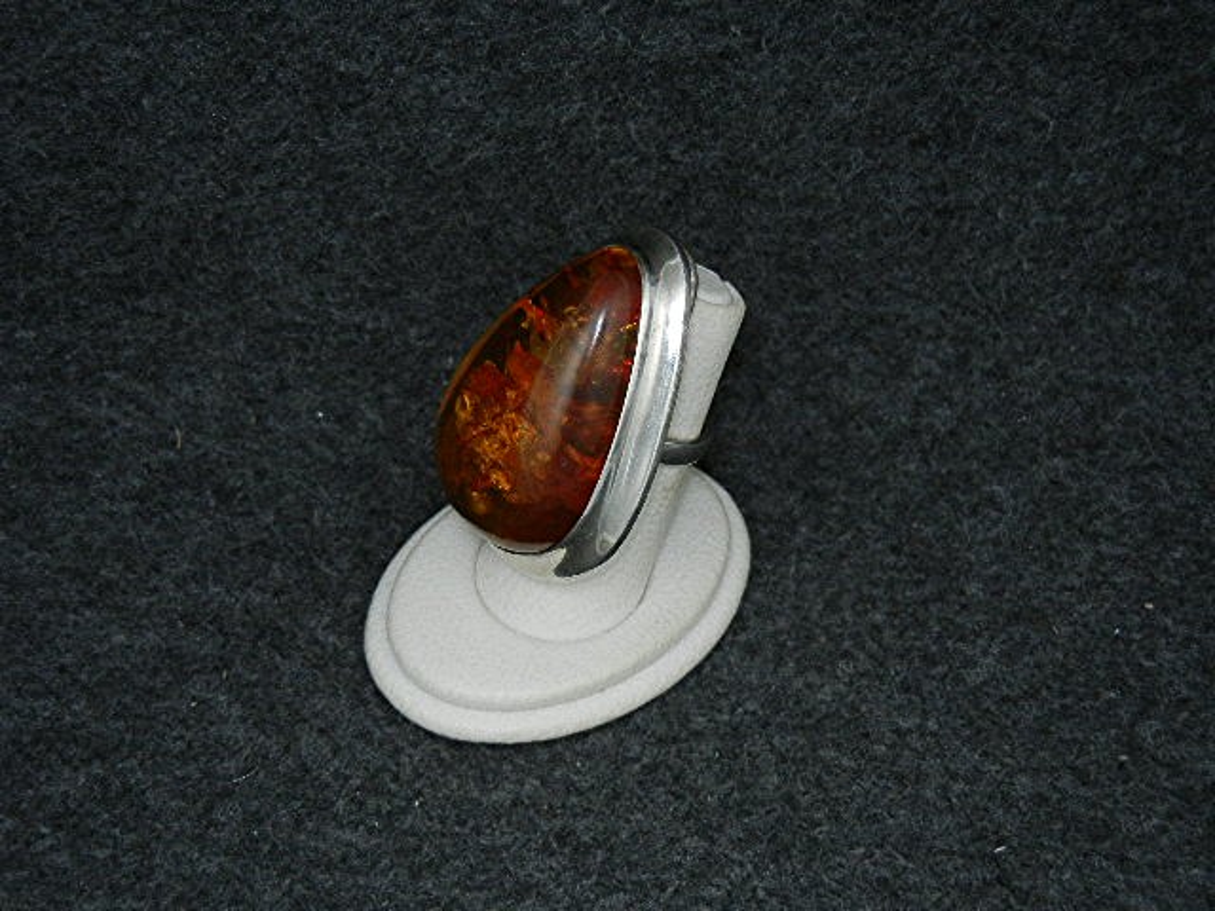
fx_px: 2703
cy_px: 456
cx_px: 608
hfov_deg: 25.3
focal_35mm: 77
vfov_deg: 19.1
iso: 432
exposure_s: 1/30
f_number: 4.3
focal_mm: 13.9
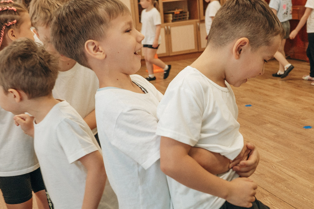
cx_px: 193
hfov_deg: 36.7
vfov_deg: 25.0
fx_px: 471
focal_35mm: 54
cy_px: 123
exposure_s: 1/250
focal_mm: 28
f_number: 5
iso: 1600
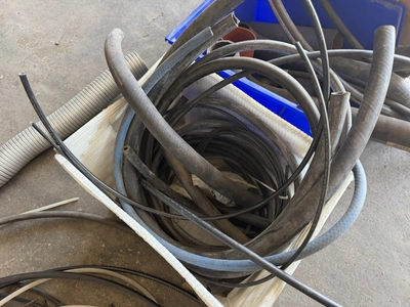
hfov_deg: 71.6
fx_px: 284
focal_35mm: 24
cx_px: 205
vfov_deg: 56.8
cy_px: 154
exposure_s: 1/60
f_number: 1.78
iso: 125
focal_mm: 6.76
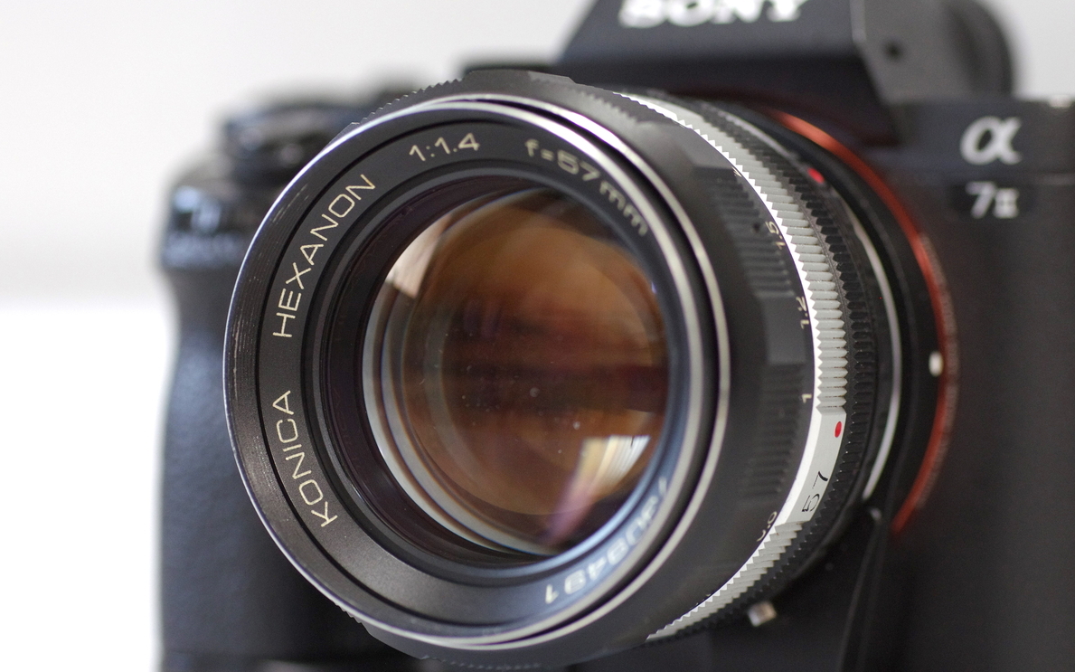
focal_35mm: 108
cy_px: 328
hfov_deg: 19.3
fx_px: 3164
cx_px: 542
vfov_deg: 12.1
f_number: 3.2
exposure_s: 1/50
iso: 1250
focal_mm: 70
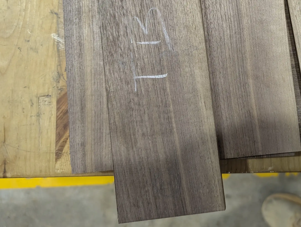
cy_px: 28
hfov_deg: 39.6
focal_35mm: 45
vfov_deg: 31.0
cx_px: 258
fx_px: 392
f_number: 1.68
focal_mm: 6.9
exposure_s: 1/100
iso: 501
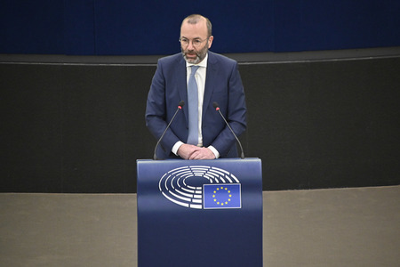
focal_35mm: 500
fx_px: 5555
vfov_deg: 2.7
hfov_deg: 4.1
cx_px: 200
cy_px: 134
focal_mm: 500
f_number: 6.3
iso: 5000
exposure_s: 1/320
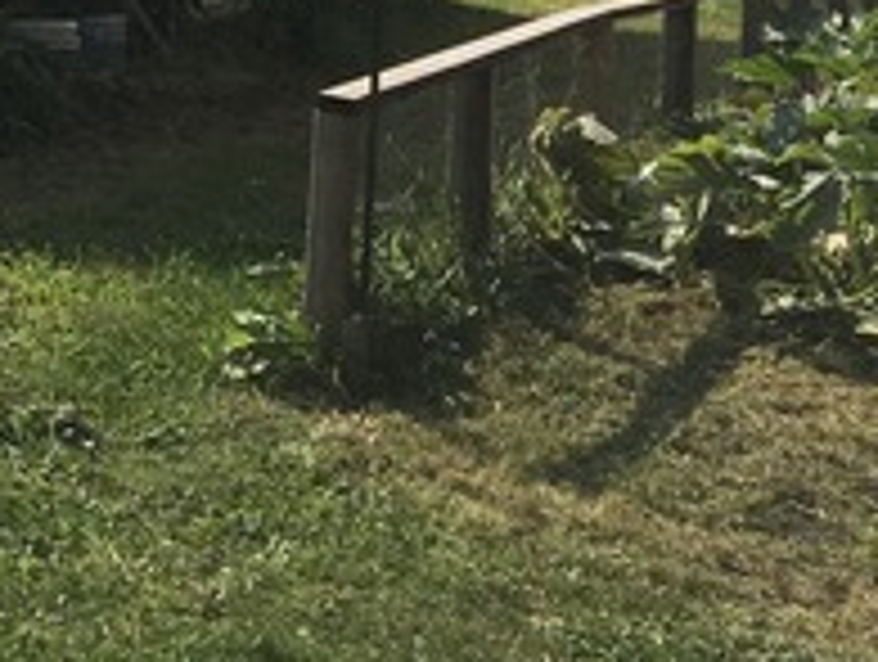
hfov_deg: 17.9
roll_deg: -1.5
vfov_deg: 14.6
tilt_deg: +1.9
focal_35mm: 95
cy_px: -311
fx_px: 2414
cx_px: -518
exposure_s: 1/1832
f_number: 2.2
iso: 25
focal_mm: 4.15
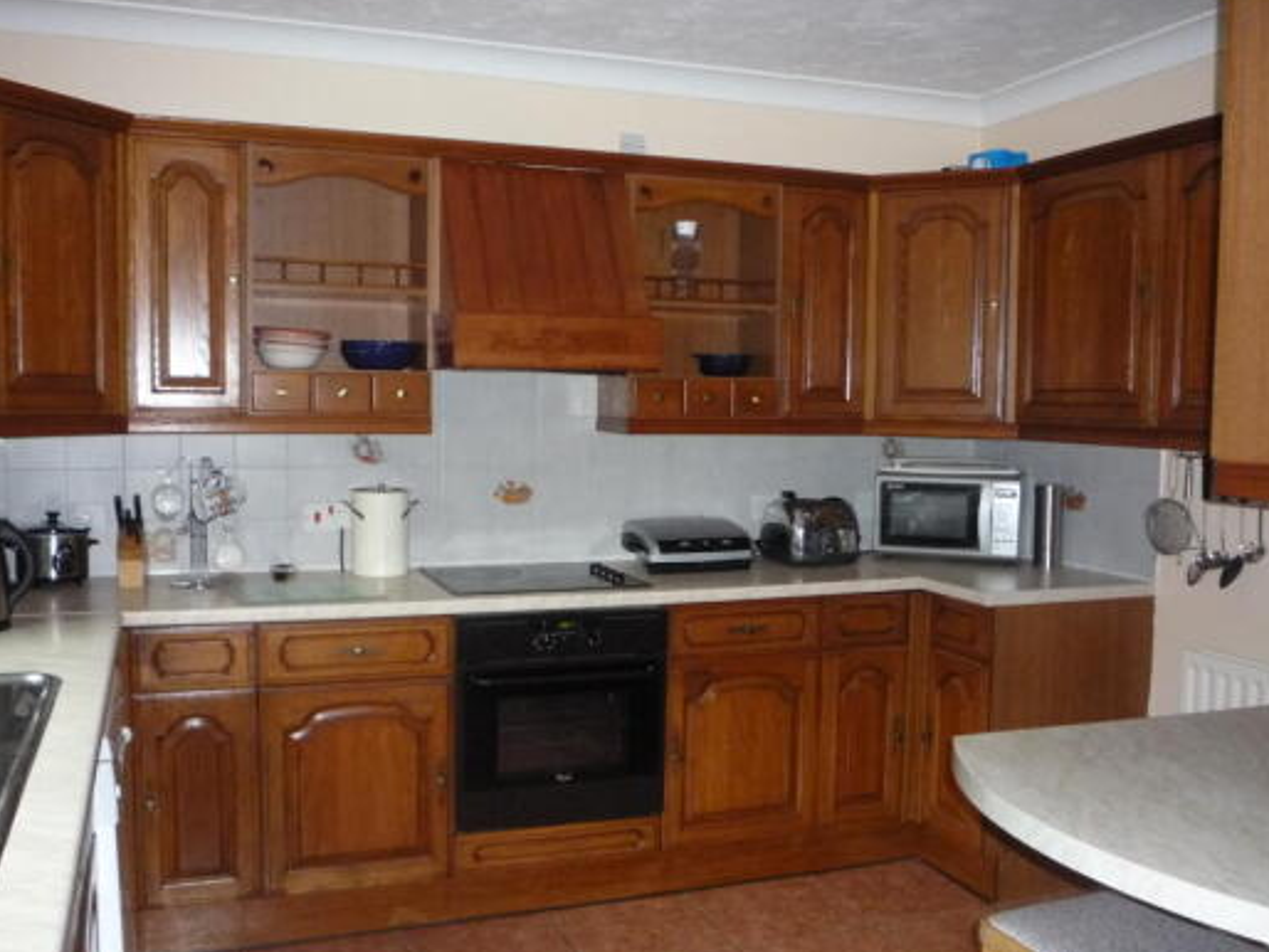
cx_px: 633
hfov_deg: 53.9
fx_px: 1247
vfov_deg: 41.8
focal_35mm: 34
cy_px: 522
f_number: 3.3
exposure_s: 1/30
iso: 400
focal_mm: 5.2
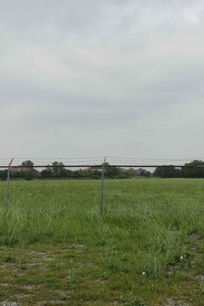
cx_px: 143
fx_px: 457
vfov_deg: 37.0
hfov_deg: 25.0
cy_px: 158
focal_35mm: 54
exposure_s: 1/1600
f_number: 5.6
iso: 400
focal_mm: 23
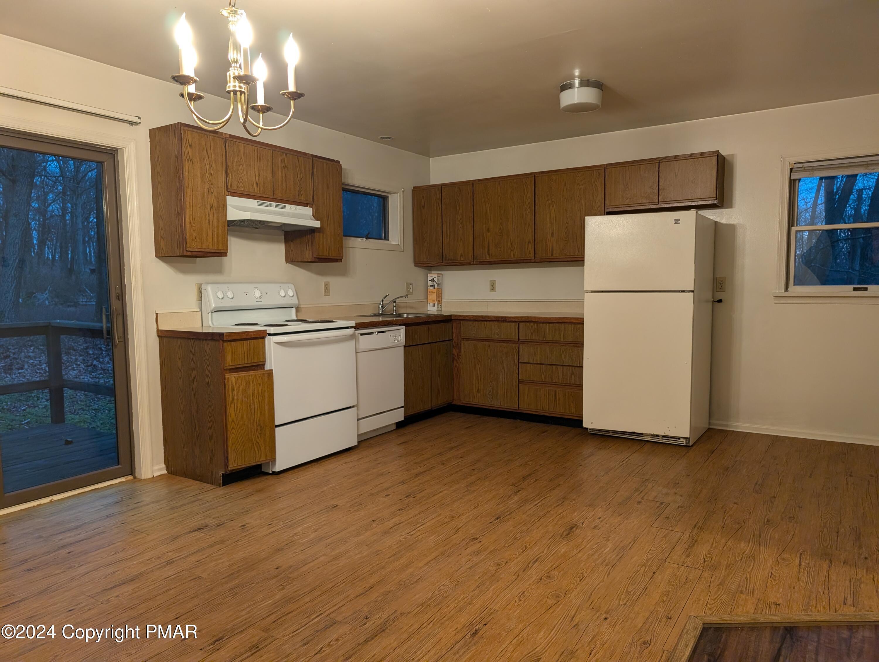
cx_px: 440
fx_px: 610
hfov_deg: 71.5
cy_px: 331
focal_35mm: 24
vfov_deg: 56.9
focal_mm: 6.9
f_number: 1.68
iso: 138
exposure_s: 1/40
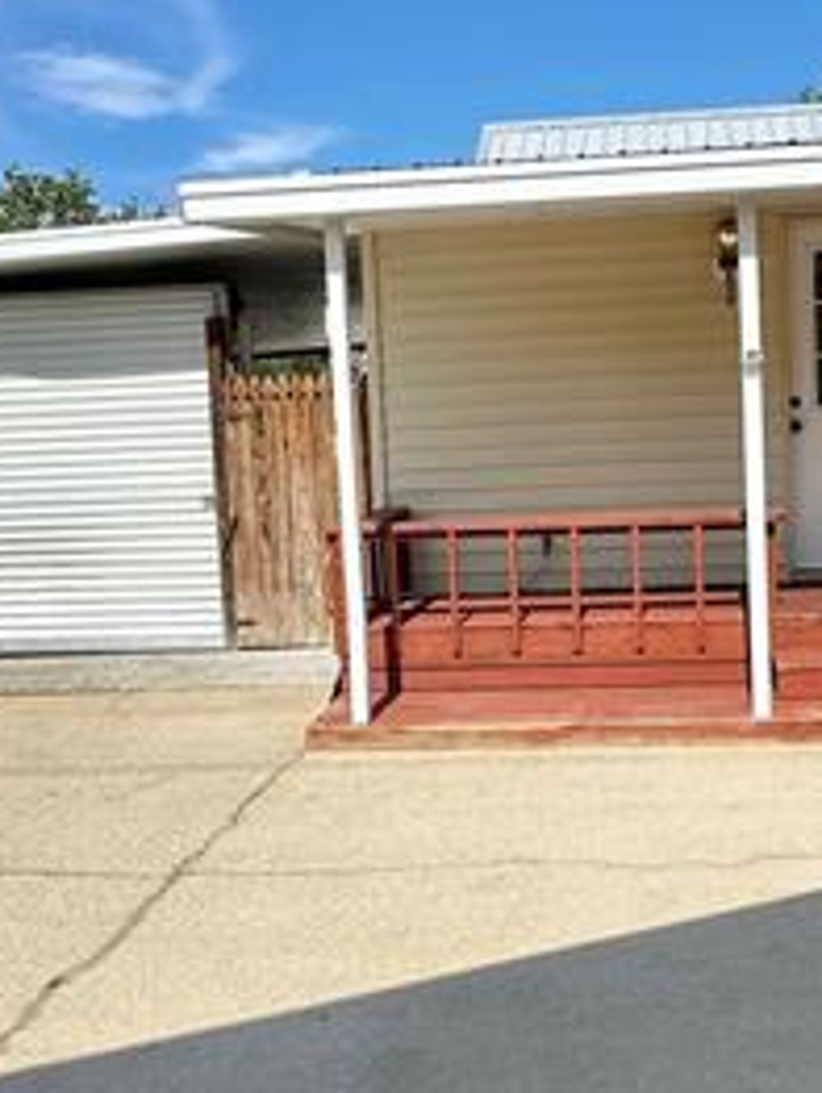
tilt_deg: -1.4
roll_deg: +1.4
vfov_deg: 45.7
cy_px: 526
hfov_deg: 34.9
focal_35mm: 41
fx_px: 1296
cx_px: 538
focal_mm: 2.22
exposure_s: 1/4000
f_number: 2.2
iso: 50
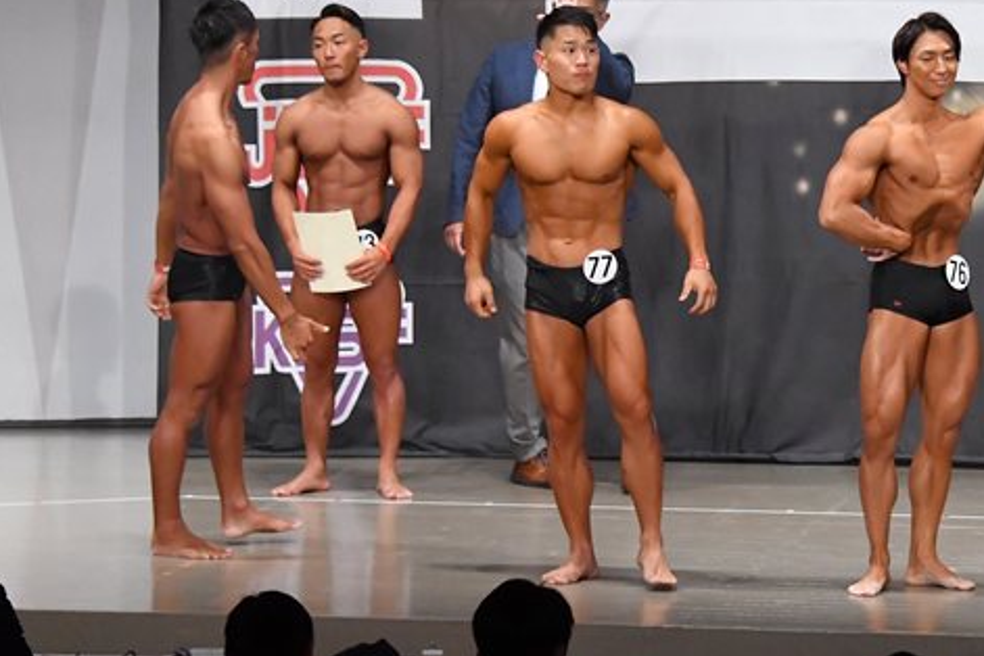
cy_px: 259
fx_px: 5712
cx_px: 734
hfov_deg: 9.8
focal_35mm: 209
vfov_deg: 6.6
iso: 6400
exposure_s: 1/400
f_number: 5.6
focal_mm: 85
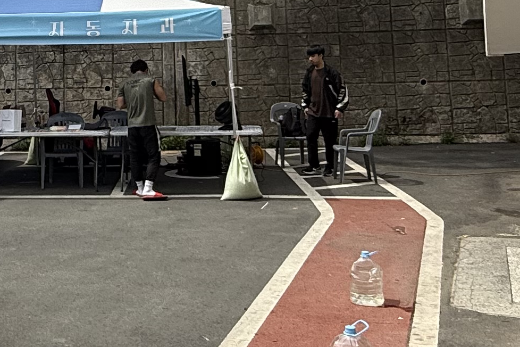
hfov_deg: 32.2
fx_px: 867
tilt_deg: +4.4
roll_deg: +1.5
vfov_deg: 21.8
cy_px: -3
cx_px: 80
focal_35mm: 60
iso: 50
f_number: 2.2
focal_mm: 2.22
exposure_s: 1/1033
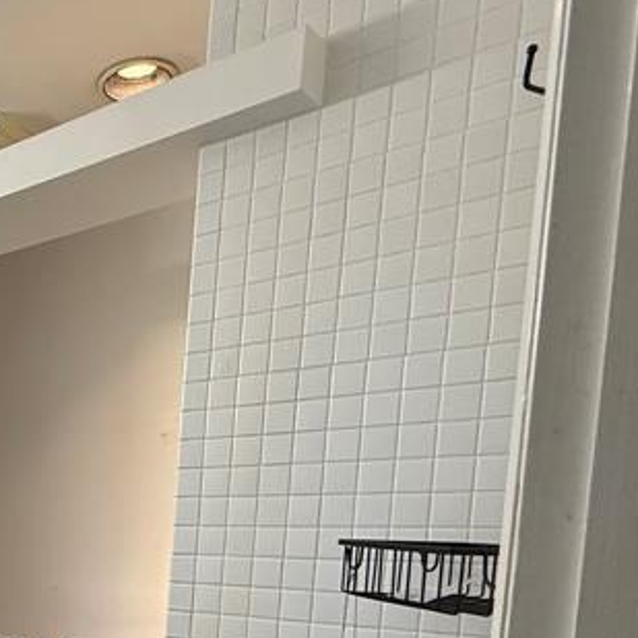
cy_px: 615
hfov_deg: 33.9
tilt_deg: -3.4
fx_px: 855
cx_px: -107
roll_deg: -2.5
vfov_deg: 37.3
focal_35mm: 41
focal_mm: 2.22
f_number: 2.2
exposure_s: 1/120
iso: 200
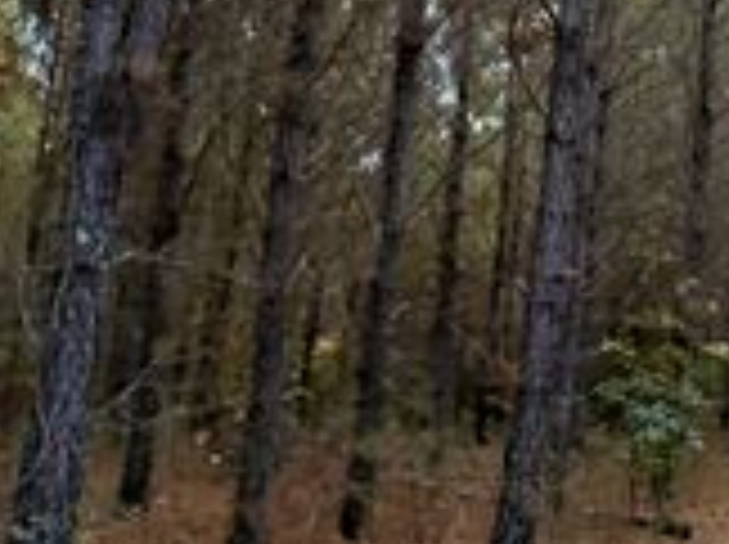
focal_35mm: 64
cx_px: 664
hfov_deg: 29.0
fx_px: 1346
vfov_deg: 22.7
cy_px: 151
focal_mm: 6.76
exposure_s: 1/129
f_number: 1.78
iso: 200
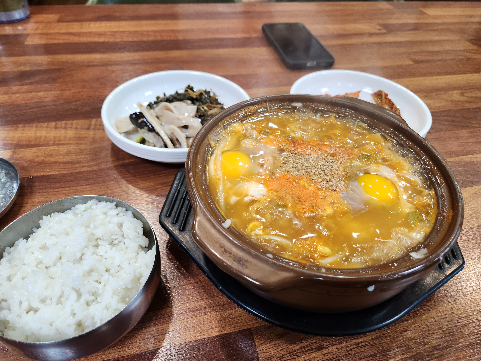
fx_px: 320
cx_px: 240
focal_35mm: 23
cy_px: 180
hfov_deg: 73.9
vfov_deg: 58.9
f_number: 1.8
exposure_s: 1/120
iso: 160
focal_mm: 5.4
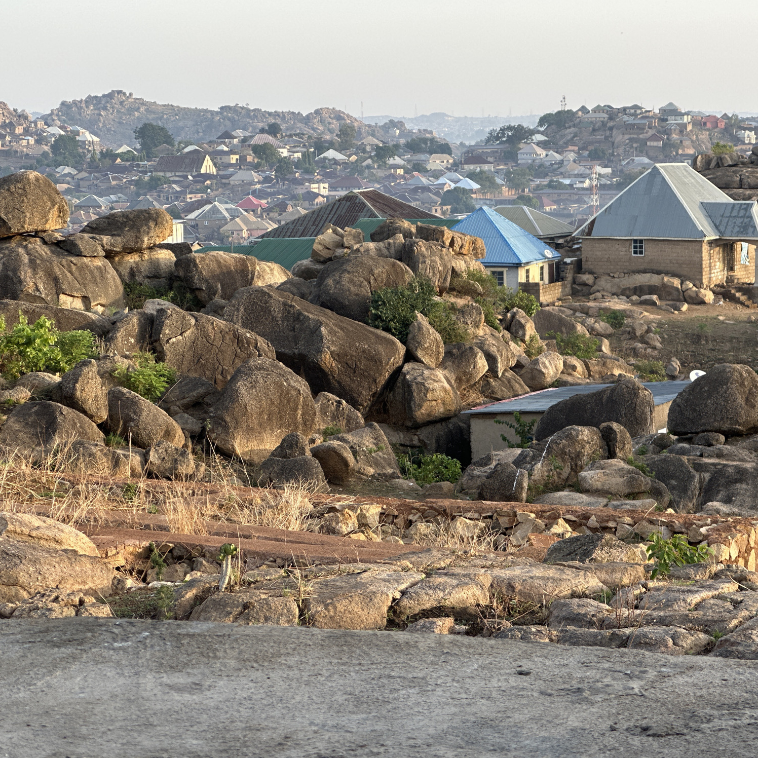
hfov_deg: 19.1
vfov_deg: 19.1
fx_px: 2254
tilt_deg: -7.0
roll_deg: +1.5
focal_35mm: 91
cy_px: 380
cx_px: 469
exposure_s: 1/101
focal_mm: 9
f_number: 2.8
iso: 32
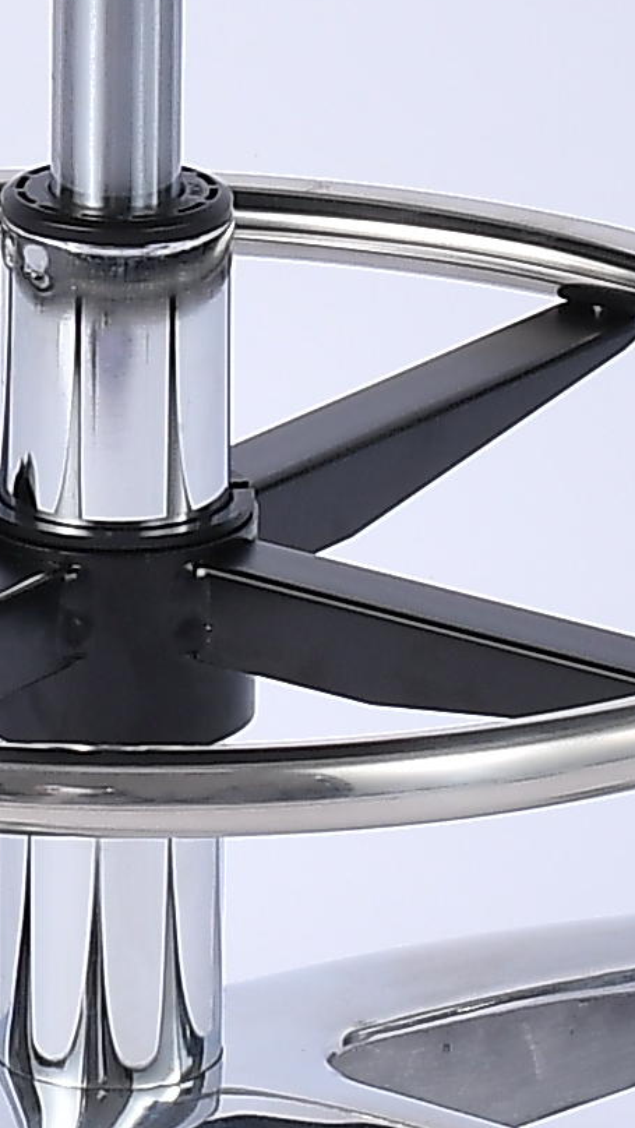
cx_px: 89
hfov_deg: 2.8
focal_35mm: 433
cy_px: -591
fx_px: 12950
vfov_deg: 4.9
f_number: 9
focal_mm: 40
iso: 125
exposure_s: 1/125
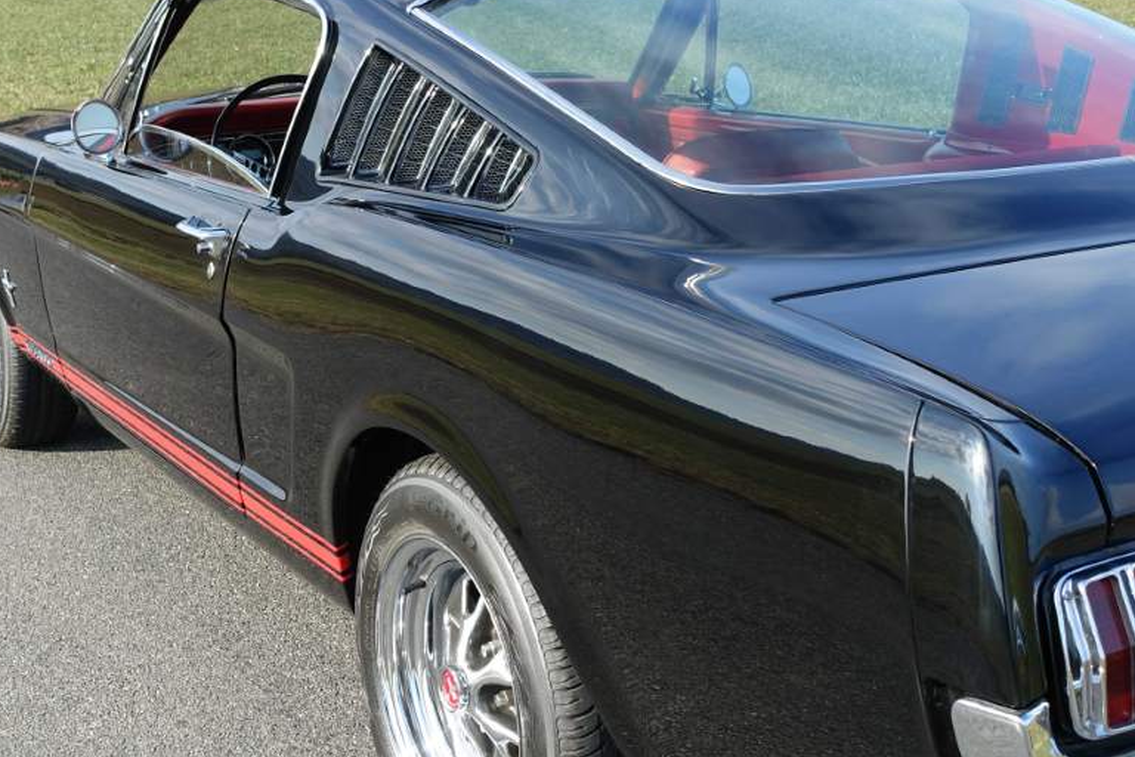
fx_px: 1702
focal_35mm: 54
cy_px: 358
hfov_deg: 36.7
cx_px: 449
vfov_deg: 25.1
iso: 125
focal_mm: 13.34
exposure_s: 1/320
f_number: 4
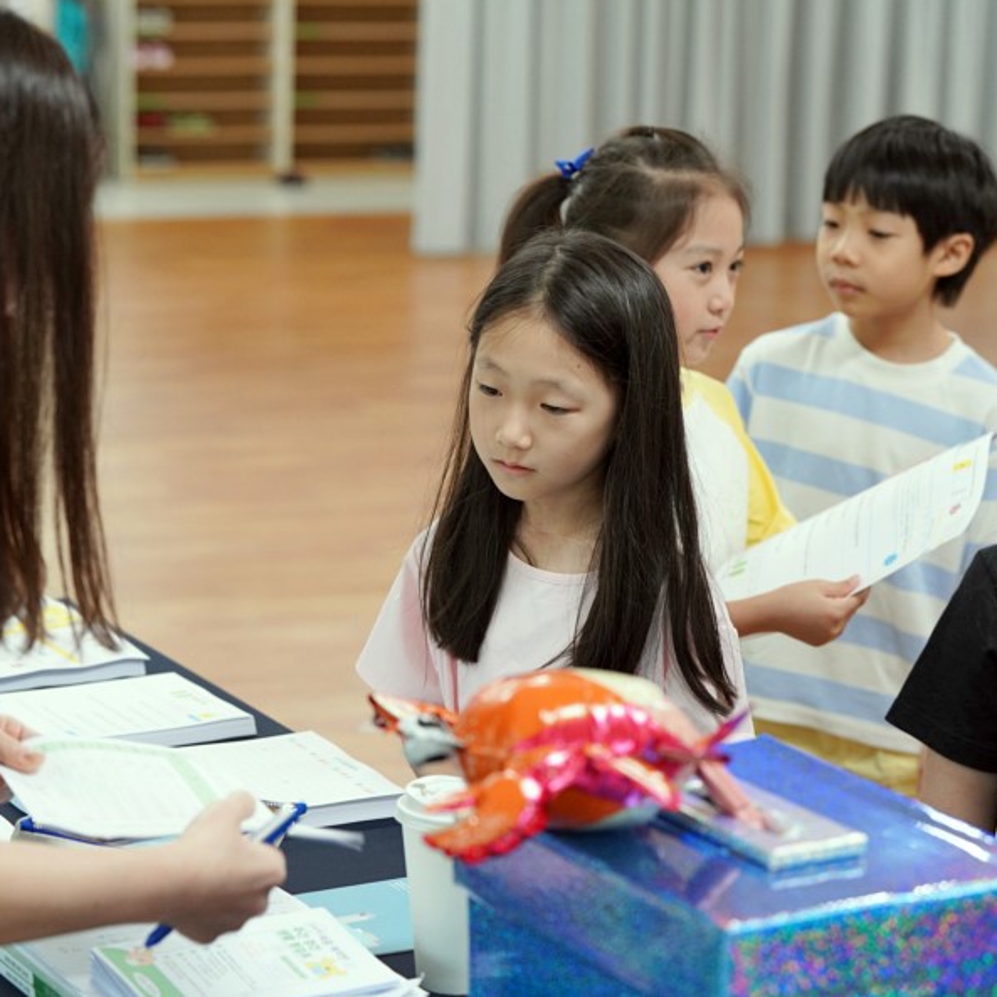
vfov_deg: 17.7
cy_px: 499
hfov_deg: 17.7
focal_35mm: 98
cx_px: 377
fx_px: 3193
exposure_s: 1/160
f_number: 4
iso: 2000
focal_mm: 76
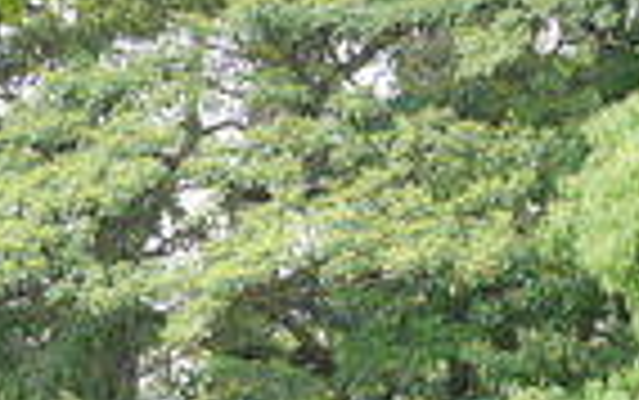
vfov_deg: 4.5
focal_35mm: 287
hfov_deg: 7.3
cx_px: 747
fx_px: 5002
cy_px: 924
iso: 640
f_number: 5.6
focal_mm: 32
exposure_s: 1/80
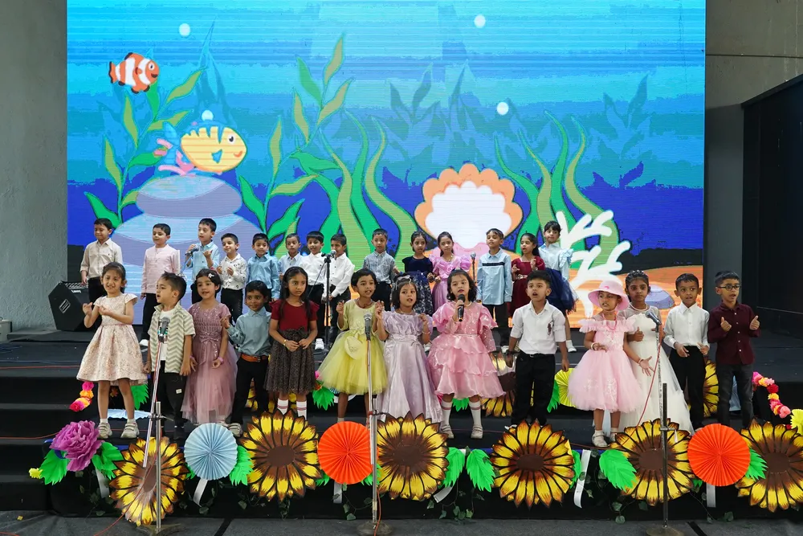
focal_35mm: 37
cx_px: 402
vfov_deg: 36.0
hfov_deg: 51.9
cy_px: 268
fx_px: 825
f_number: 4.5
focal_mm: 25
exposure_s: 1/160
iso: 3200
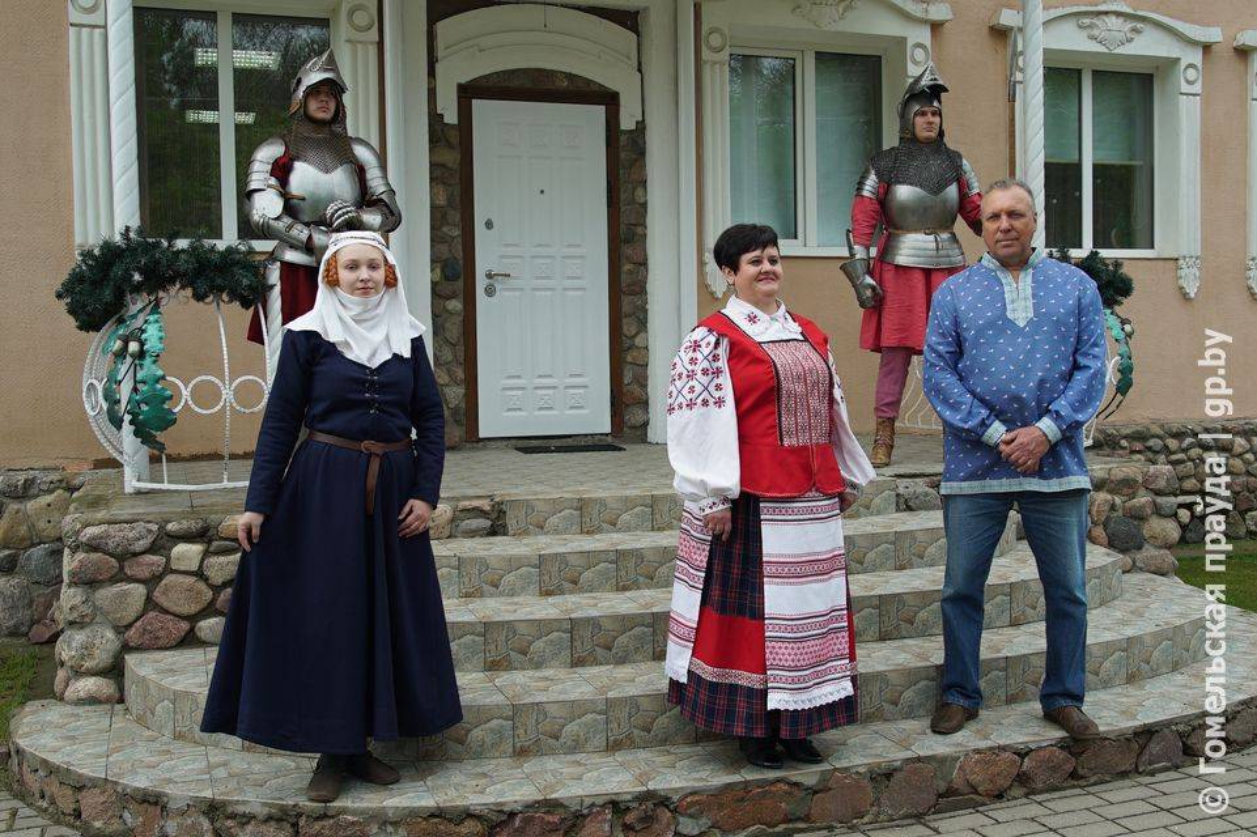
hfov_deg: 53.1
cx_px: 628
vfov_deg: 36.8
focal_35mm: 36
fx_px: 1256
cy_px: 418
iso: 100
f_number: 4.5
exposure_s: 1/200
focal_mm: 24
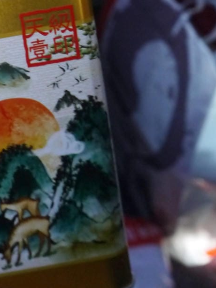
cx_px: -62
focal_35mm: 73
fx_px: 608
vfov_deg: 25.2
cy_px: -8
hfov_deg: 18.8
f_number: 3.5
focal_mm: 14
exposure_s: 1/60
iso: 800
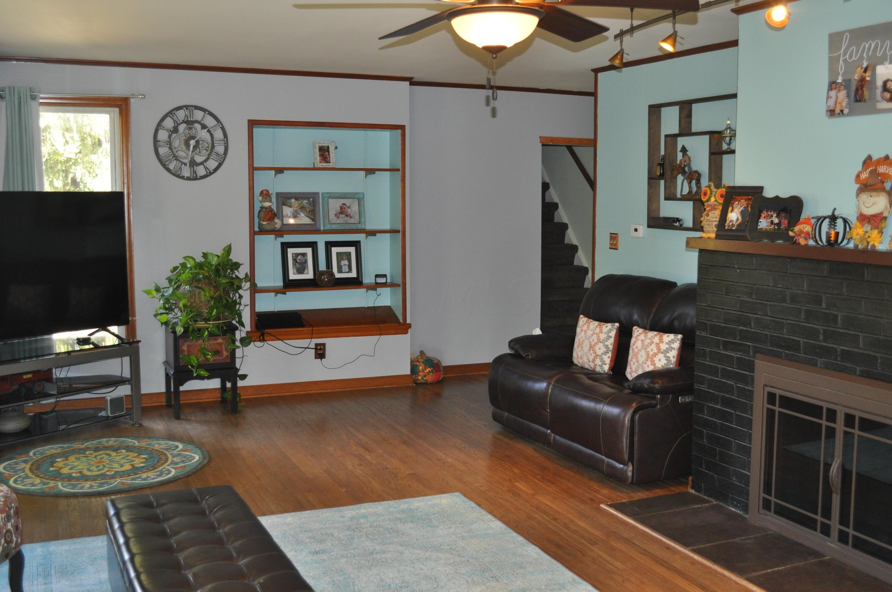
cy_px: 296
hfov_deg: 53.2
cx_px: 446
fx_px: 891
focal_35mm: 36
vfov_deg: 36.8
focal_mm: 24
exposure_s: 1/60
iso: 800
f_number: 4
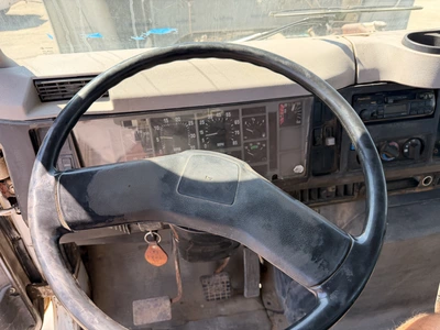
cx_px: 220
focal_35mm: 24
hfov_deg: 71.6
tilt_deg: -36.4
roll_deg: +1.4
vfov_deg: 56.8
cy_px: 165
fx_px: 305
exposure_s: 1/805
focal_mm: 6.76
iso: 100
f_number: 1.78
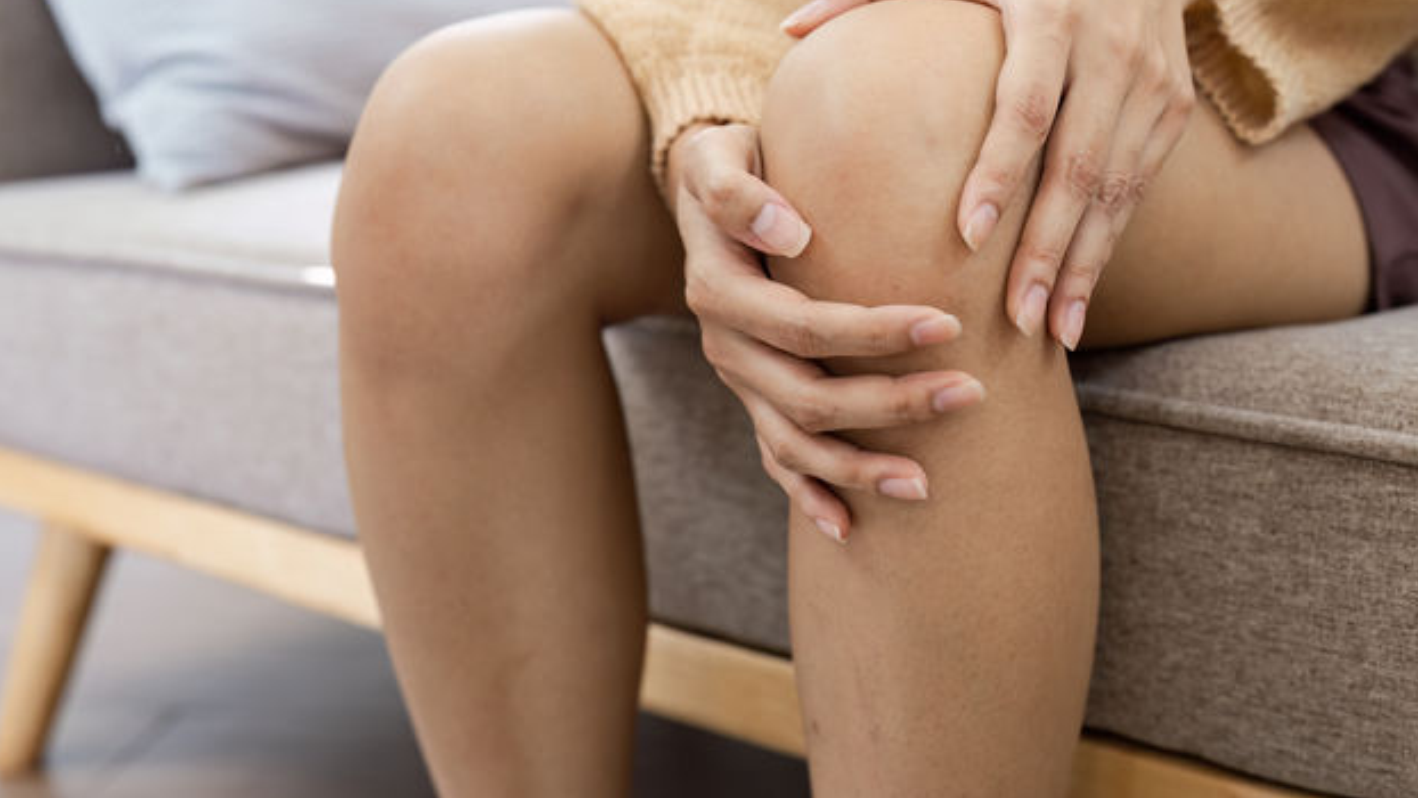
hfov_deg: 41.3
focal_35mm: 50
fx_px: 1880
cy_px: 156
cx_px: 670
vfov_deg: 23.6
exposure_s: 1/250
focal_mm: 35
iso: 640
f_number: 2.8
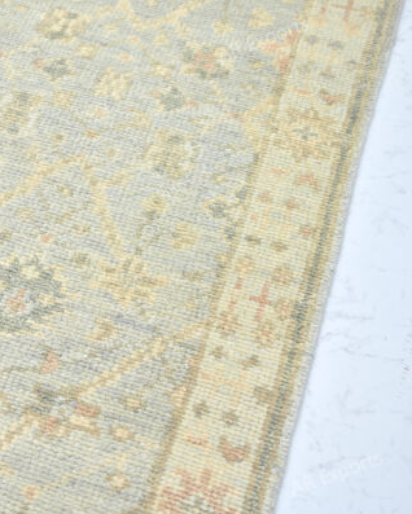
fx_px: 1036
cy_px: 258
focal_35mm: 68
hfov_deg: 21.9
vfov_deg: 27.9
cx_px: 34
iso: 125
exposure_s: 1/25
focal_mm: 48
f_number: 5
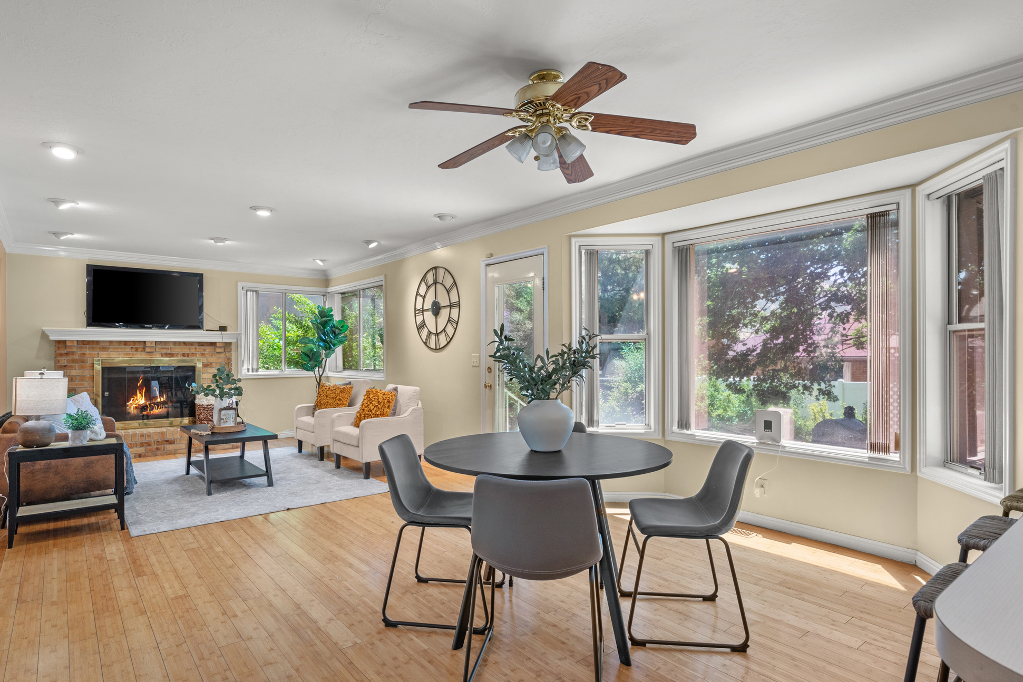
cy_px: 350
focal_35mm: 19
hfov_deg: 86.9
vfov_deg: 64.5
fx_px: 540
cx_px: 495
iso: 500
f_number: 8
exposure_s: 1/2.5
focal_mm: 18
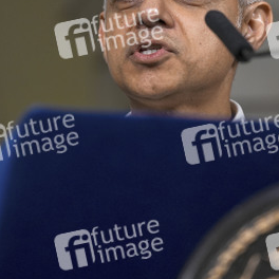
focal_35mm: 247
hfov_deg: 7.1
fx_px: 2252
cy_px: 87
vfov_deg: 7.1
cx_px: 140
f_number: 5.6
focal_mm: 192
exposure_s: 1/400
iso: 2500
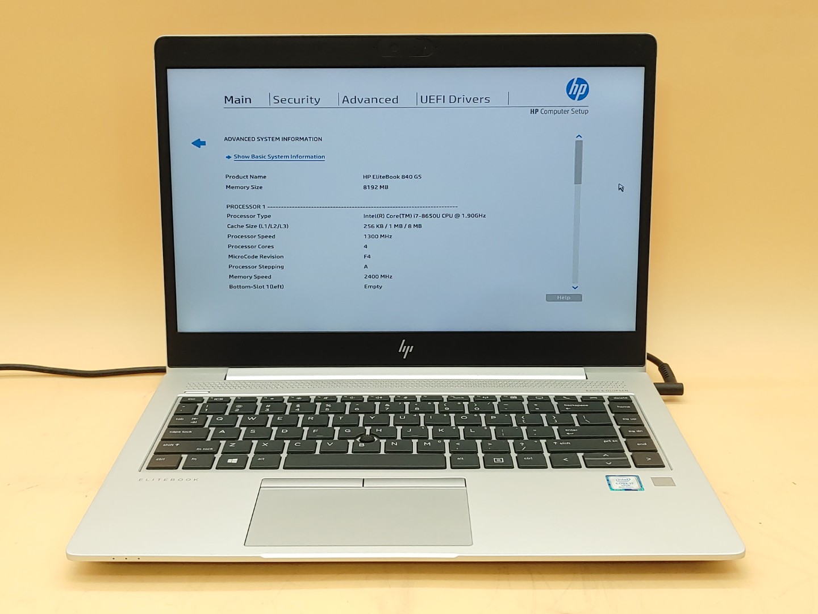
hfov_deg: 42.9
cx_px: 409
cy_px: 307
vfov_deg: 32.9
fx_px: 1040
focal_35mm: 44
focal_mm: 4.36
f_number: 1.8
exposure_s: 1/120
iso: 50
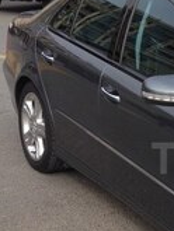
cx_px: 260
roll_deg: -1.0
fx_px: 663
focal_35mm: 99
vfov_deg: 19.7
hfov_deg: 14.0
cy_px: 158
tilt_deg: -12.5
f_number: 2.4
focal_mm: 4.12
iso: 50
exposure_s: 1/847
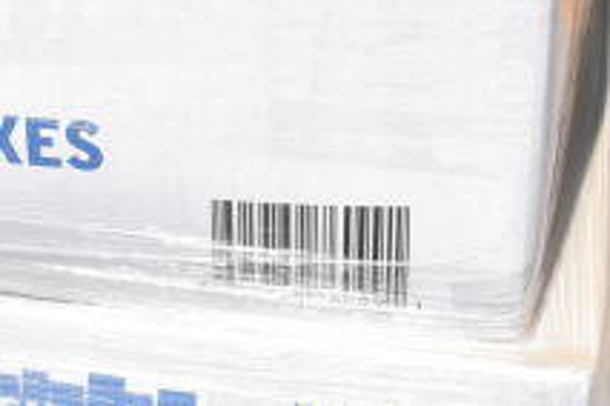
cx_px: 23
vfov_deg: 10.3
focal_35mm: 129
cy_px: -162
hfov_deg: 15.6
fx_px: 2186
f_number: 14
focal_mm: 30
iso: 1600
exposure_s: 1/800
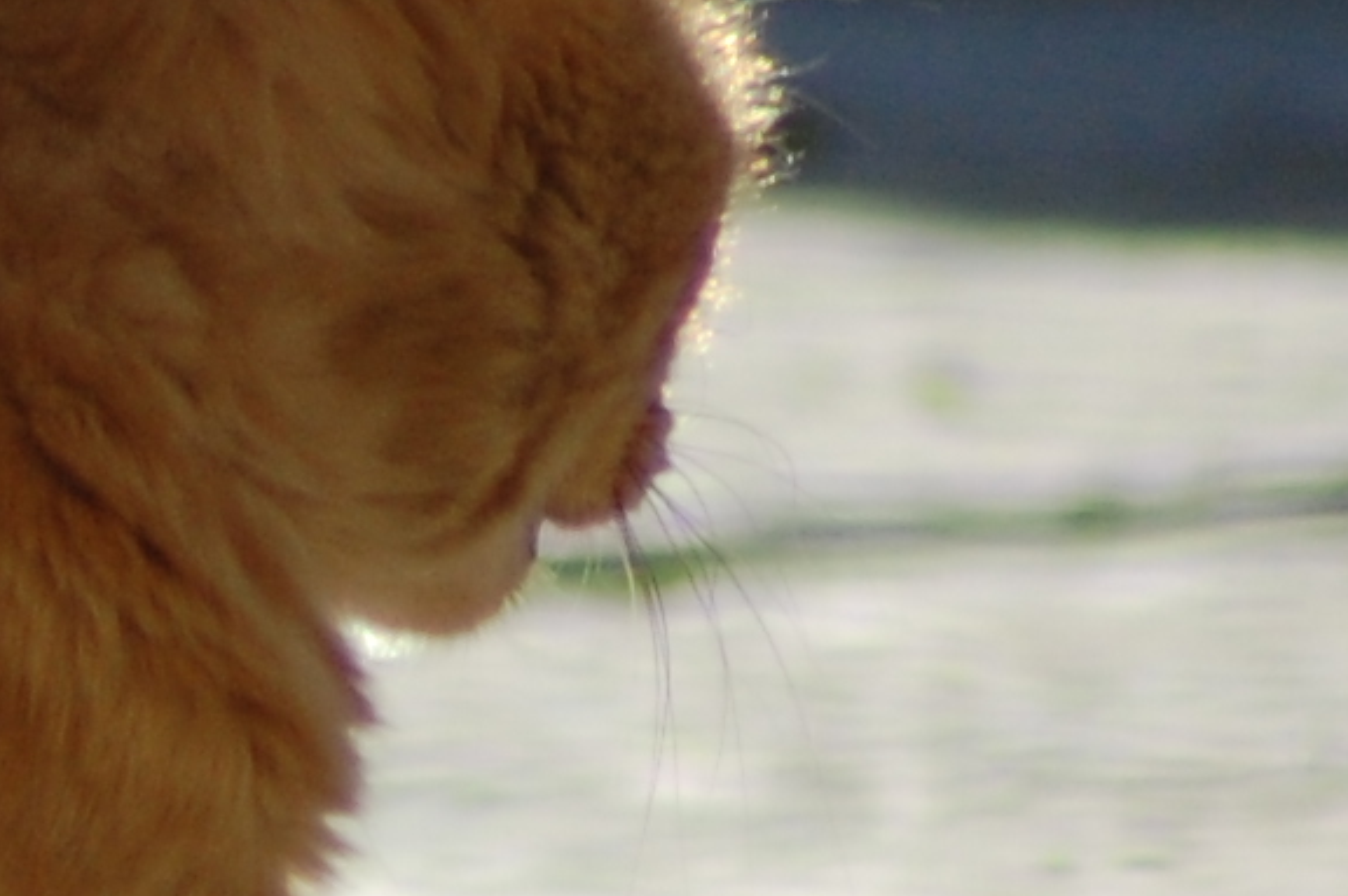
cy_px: 1111
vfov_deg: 0.6
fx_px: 87955
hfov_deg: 0.9
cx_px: -1025
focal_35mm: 2351
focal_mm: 300
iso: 400
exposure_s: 1/1600
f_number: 5.6
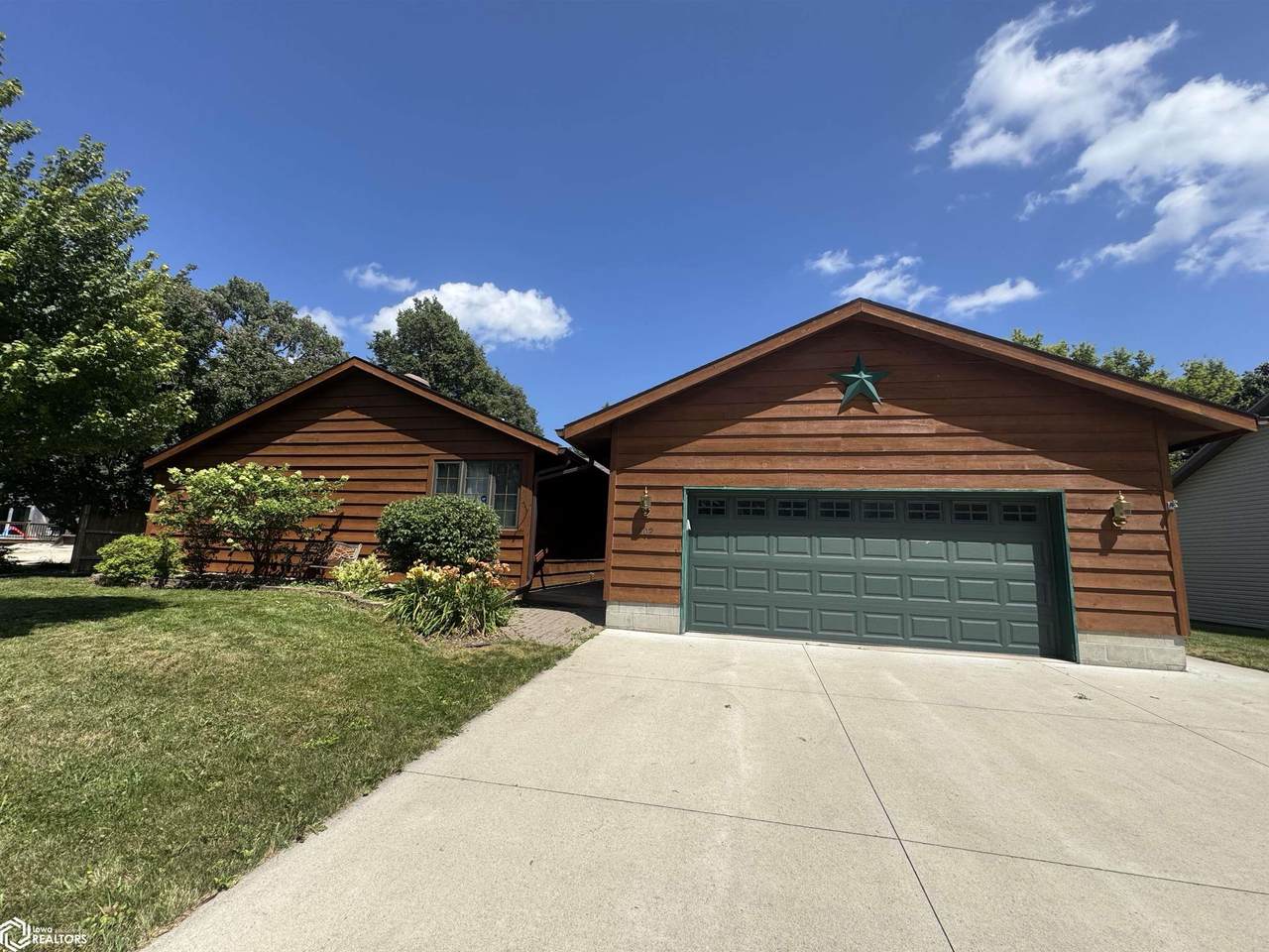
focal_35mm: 14
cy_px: 476
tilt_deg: +9.0
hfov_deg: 102.1
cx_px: 634
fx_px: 513
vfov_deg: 85.7
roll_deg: -2.9
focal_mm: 2.22
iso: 50
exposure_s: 1/1395
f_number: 2.2
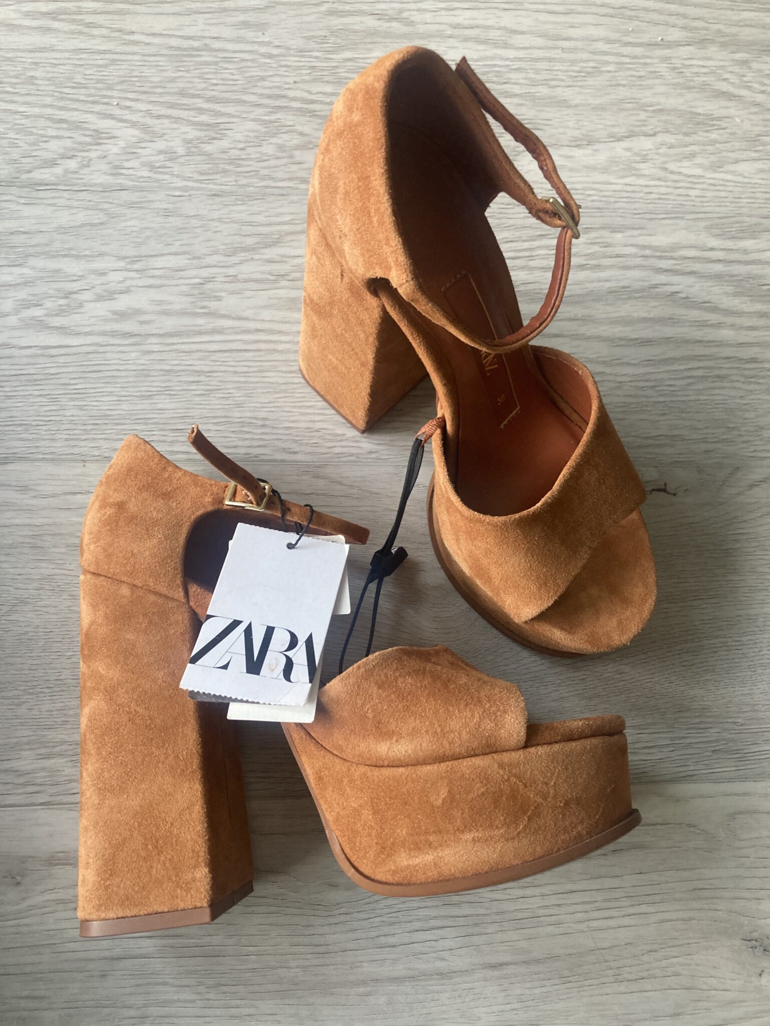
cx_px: 385
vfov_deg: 63.4
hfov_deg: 49.7
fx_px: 830
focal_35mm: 28
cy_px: 513
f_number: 1.8
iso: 160
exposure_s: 1/60
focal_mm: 3.99
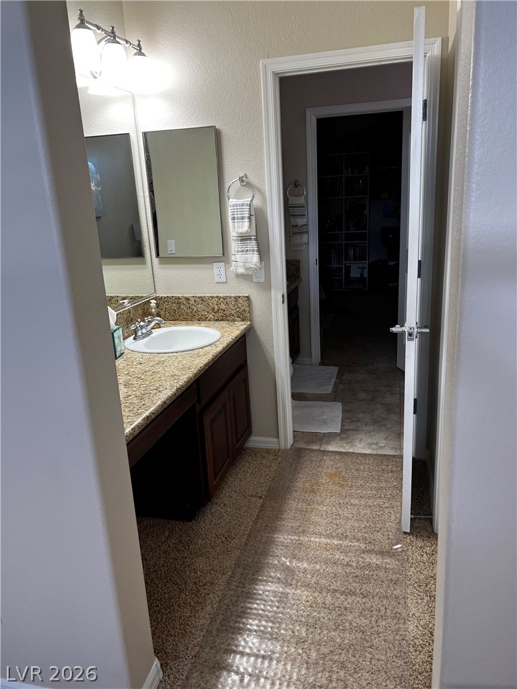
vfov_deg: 67.3
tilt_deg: -15.7
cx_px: 258
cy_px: 344
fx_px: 518
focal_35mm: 26
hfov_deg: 53.1
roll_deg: +3.2
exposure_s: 1/60
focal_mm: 5.7
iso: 64
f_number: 1.5
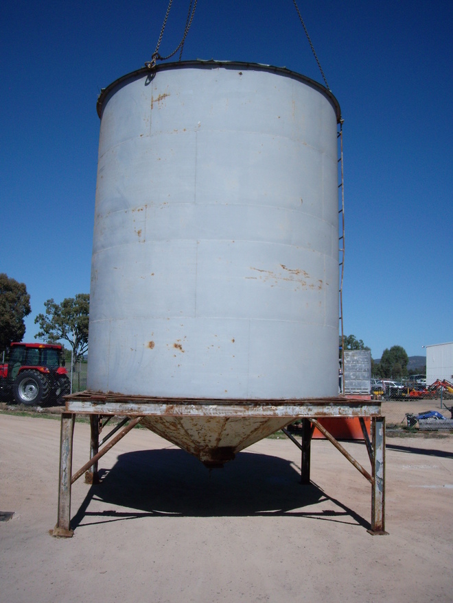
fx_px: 663
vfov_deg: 49.0
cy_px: 302
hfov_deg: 37.7
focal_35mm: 38
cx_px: 226
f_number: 4.3
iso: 100
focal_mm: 6.2
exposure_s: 1/2000
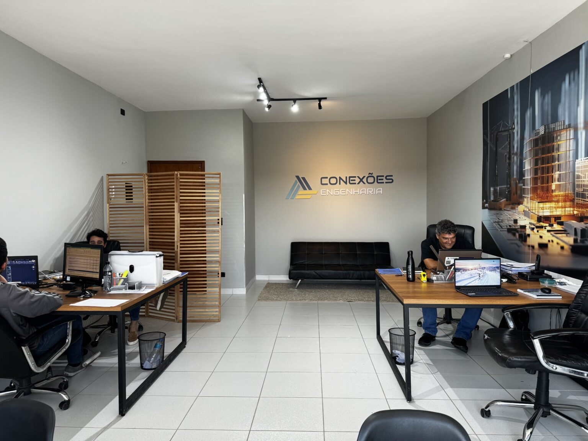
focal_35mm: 24
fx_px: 408
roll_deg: +0.1
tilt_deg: -2.3
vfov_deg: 56.8
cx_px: 294
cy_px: 220
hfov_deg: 71.6
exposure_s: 1/60
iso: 125
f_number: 1.78
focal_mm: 6.86
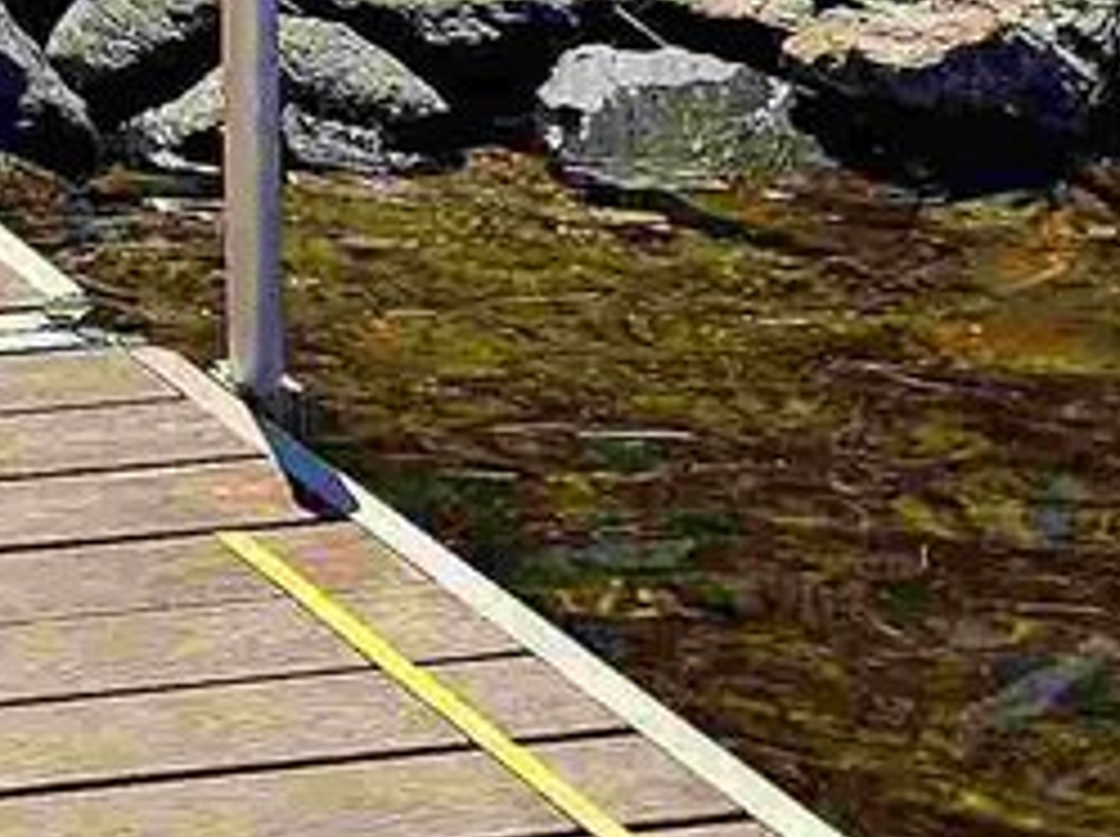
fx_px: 4782
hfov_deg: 11.5
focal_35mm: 148
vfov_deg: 9.0
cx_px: -1399
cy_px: -1179
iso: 10
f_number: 1.7
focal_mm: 6.3
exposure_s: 1/435
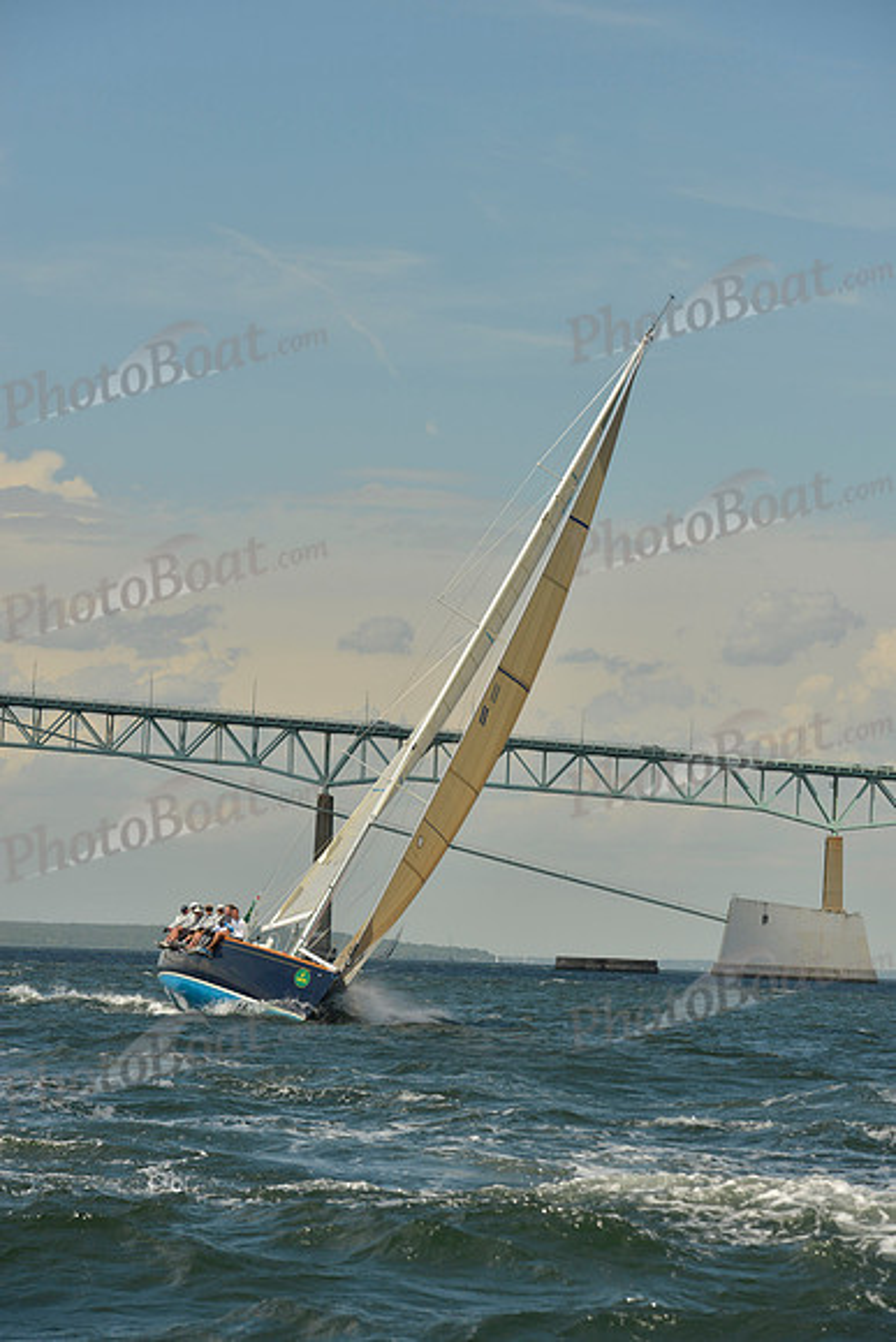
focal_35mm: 135
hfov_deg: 10.2
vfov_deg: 15.2
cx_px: 448
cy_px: 671
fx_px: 5037
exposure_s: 1/1600
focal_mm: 135
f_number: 9
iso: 280
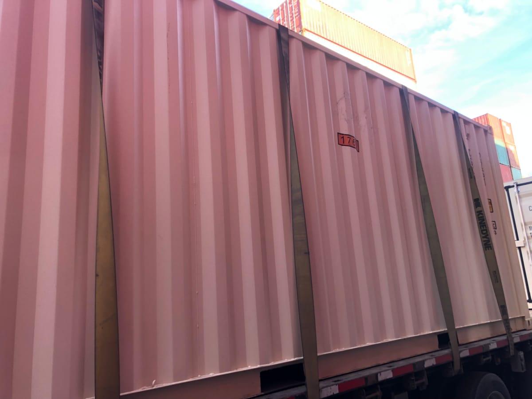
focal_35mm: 28
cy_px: 200
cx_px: 266
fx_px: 430
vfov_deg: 49.7
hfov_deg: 63.4
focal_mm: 3.99
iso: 40
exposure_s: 1/120
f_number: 1.8
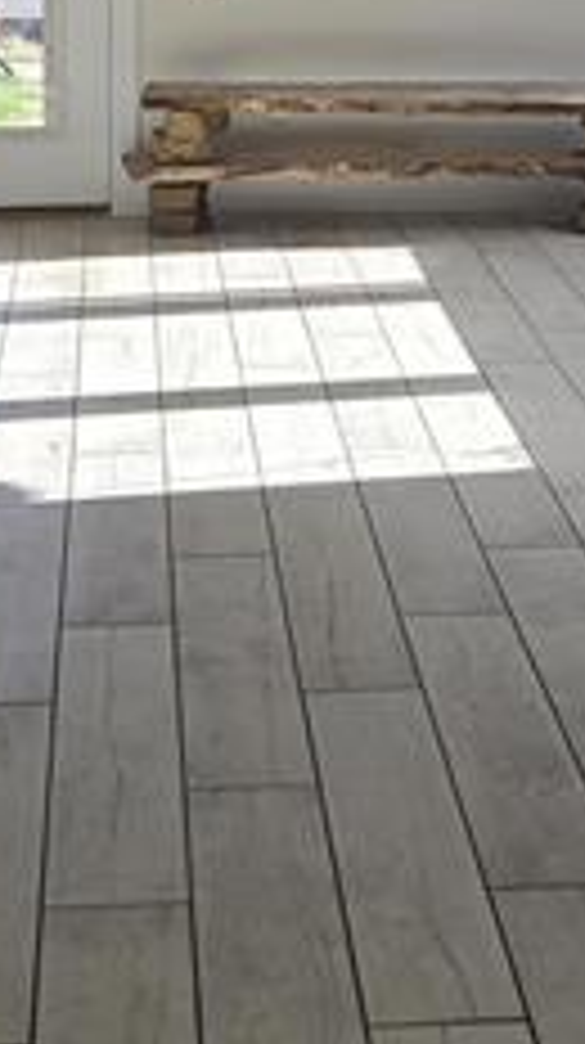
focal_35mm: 83
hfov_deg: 14.5
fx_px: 2296
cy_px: -104
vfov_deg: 24.0
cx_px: 297
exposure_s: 1/294
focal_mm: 5.4
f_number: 1.8
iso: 25
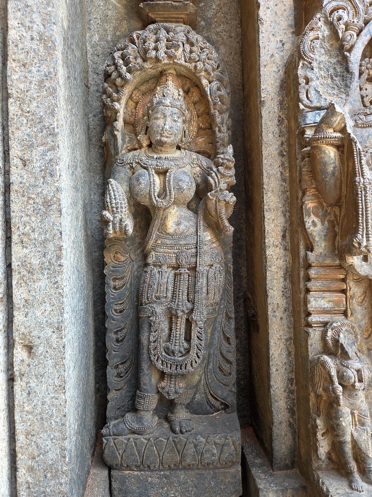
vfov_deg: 73.9
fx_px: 330
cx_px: 186
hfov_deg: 58.9
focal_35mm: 23
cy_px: 248
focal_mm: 5.4
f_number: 1.8
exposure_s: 1/180
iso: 80
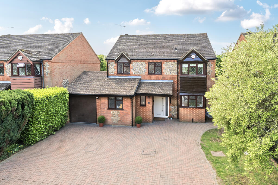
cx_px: 139
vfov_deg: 67.4
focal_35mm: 18
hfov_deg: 90.0
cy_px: 92
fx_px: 139
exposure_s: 1/125
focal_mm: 12
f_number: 8
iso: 400
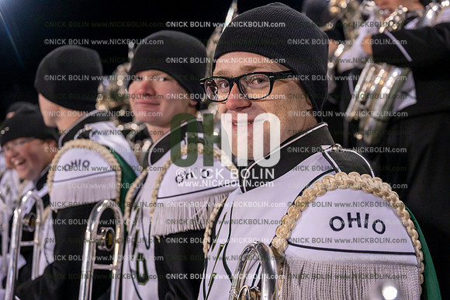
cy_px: 150
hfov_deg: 44.5
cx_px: 225
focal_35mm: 44
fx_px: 550
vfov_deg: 30.5
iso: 5000
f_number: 4.5
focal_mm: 44
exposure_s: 1/640
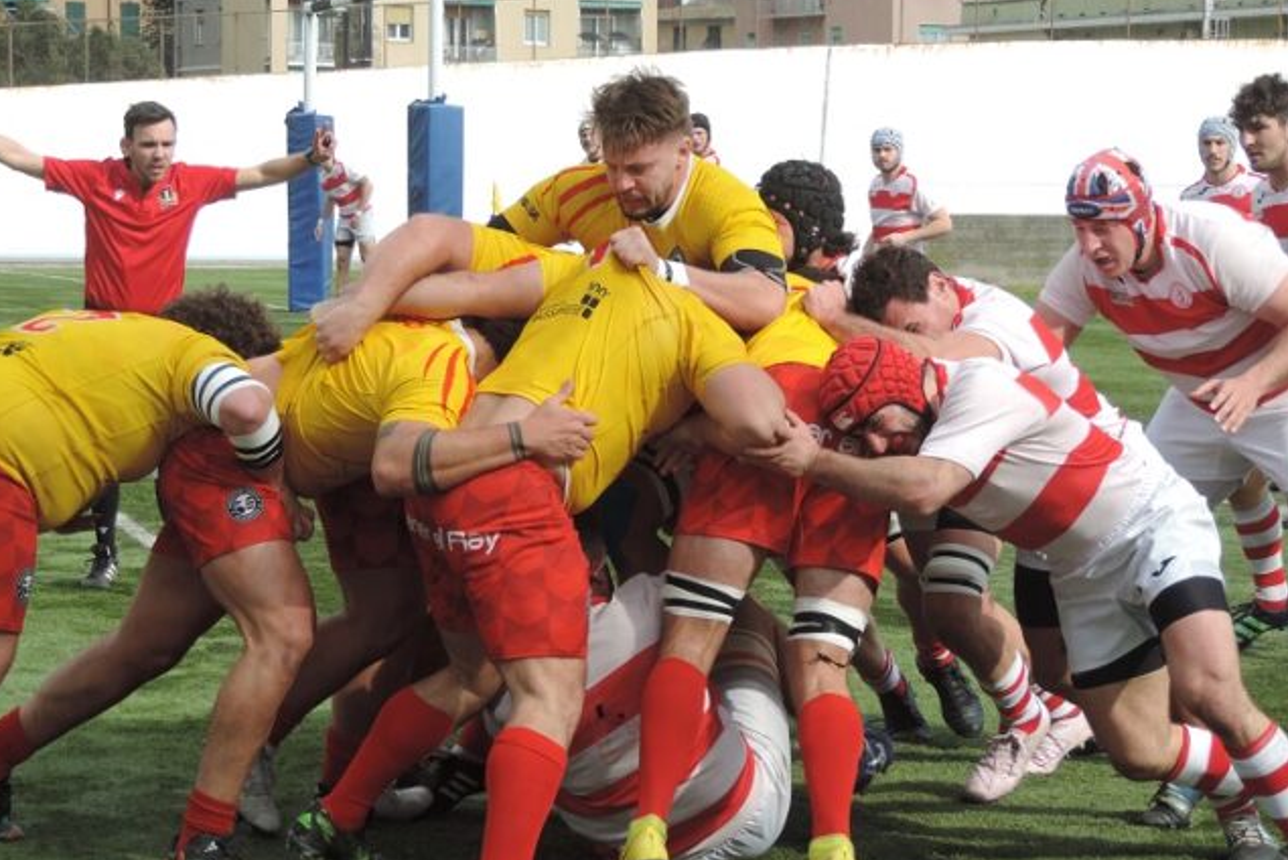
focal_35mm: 110
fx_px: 3937
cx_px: 641
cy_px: 454
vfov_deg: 12.5
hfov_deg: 18.6
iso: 200
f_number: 4.2
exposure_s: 1/1000
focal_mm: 18.7
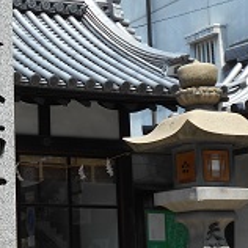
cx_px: -19
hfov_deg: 17.5
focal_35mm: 96
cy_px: 132
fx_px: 778
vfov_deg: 18.1
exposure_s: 1/500
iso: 80
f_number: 4.2
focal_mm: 7.7
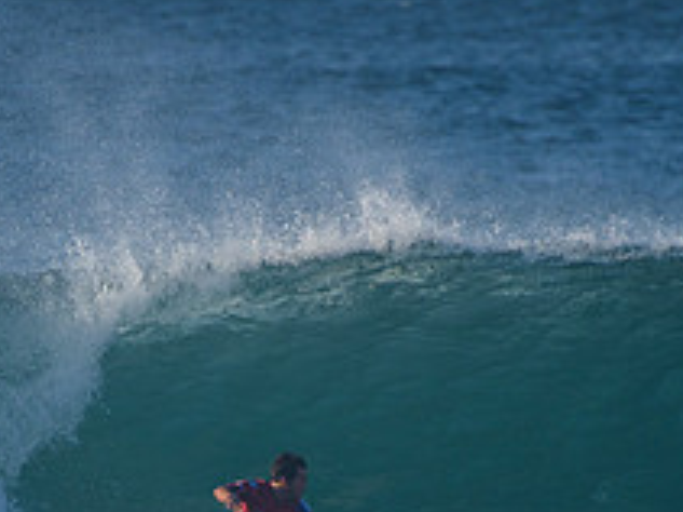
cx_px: 249
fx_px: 28160
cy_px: 578
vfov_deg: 1.0
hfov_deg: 1.4
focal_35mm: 1428
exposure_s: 1/2000
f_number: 5.6
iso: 280
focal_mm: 500
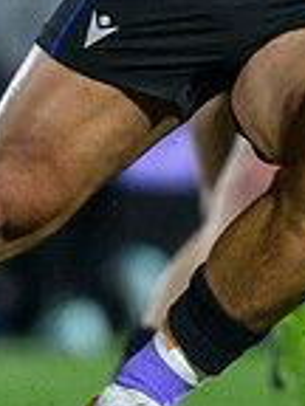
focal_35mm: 3235
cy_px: 435
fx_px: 38005
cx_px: 224
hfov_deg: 0.5
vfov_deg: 0.6
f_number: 3.2
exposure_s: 1/2000
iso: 5000
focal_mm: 400
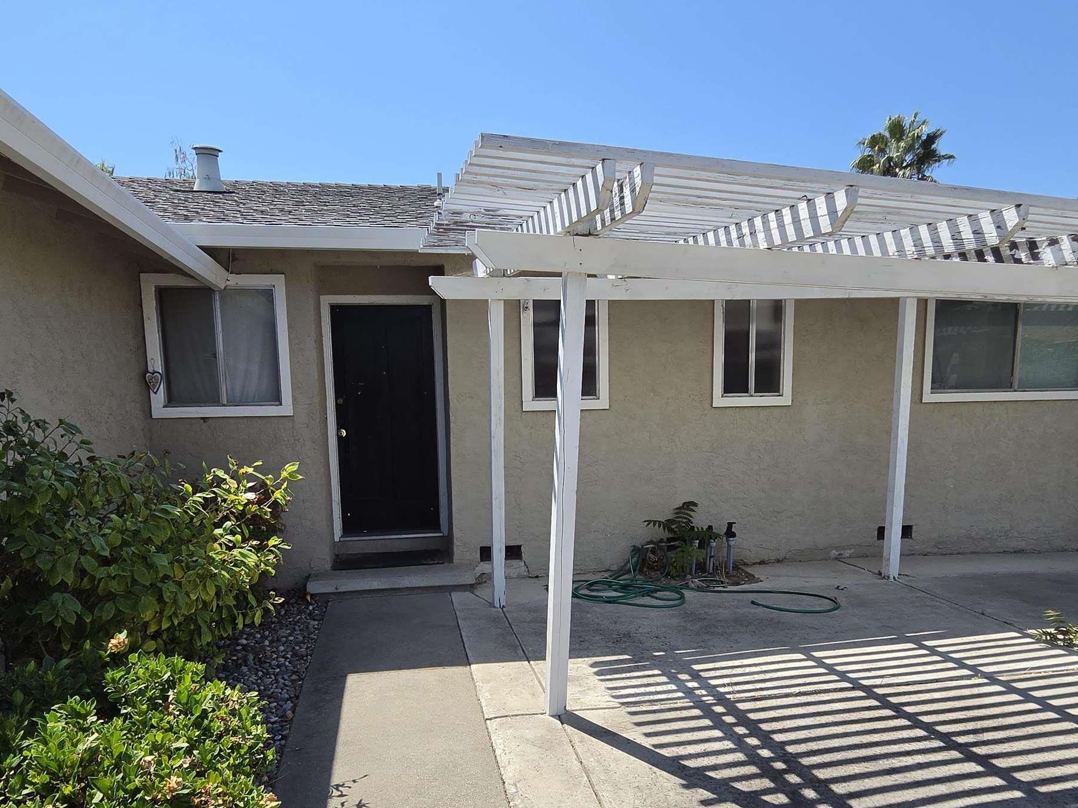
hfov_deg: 76.3
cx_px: 510
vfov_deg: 60.3
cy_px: 502
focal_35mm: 22
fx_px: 685
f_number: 2.2
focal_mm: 2.2
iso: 100
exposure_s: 1/2913
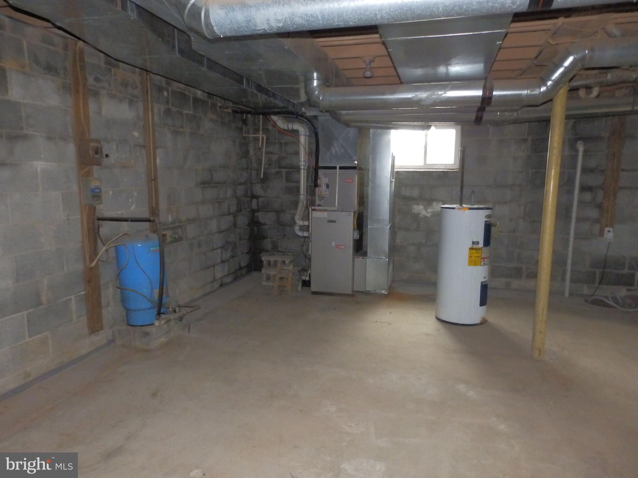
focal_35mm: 22
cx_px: 319
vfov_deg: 61.1
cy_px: 239
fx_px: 405
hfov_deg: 76.4
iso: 800
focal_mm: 4
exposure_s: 1/30
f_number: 3.4
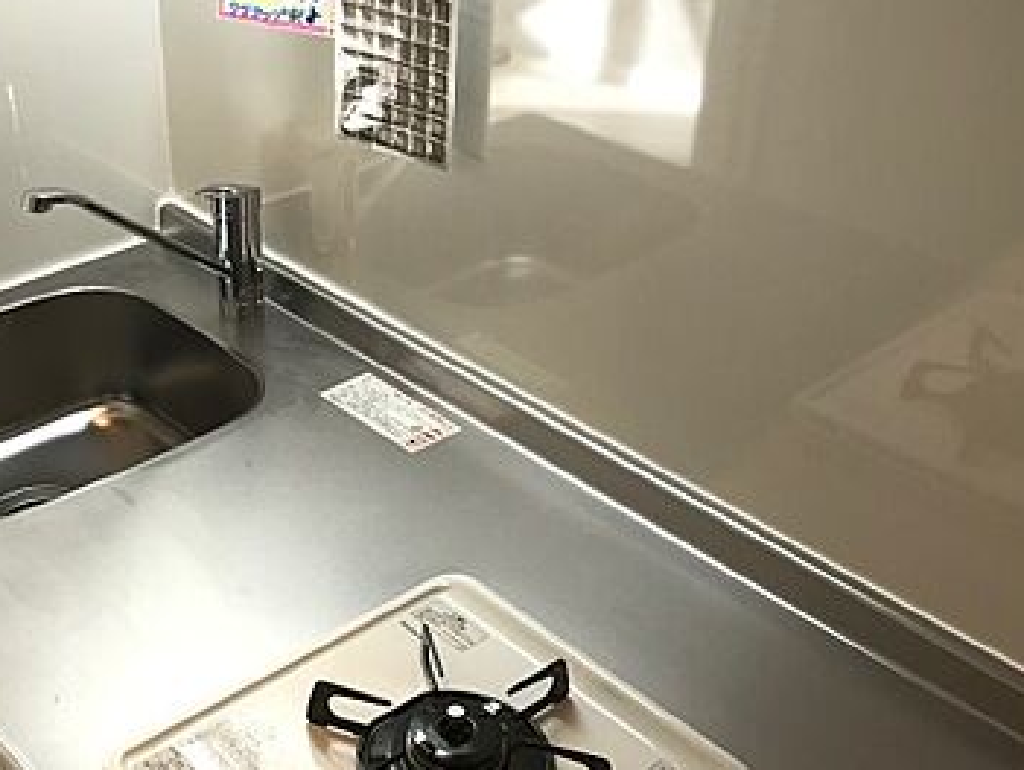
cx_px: 265
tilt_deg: -31.4
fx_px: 1510
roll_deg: +2.7
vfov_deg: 28.6
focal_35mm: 51
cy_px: 397
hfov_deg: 36.6
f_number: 1.8
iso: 25
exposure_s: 1/100
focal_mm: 3.99
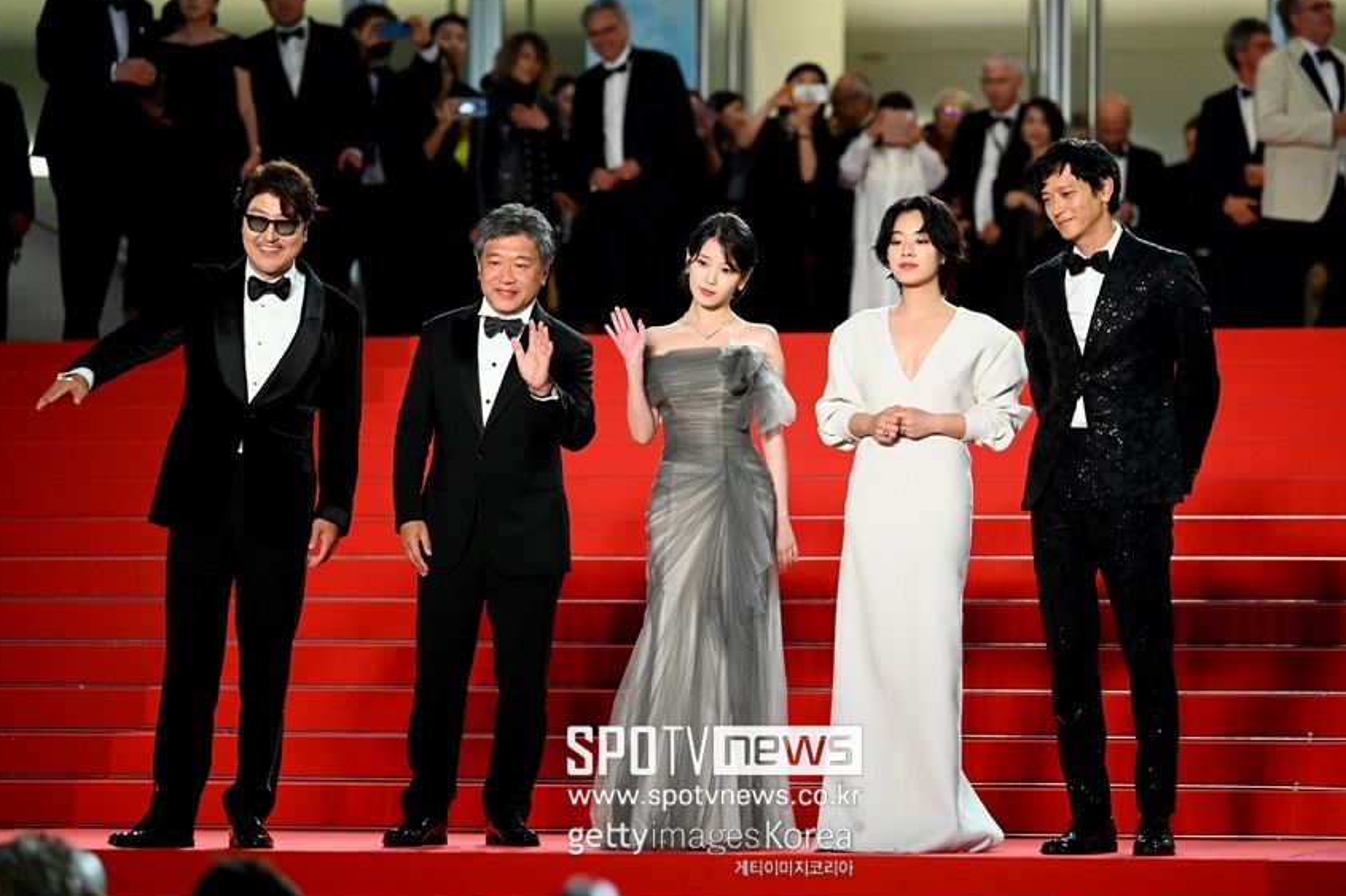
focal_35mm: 149
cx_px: 706
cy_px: 453
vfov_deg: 9.2
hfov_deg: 13.8
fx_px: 5569
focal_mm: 140
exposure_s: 1/1000
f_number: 3.2
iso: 3200
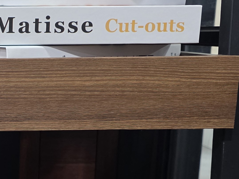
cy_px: 178
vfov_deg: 17.0
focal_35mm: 85
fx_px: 587
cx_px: -52
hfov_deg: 21.3
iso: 400
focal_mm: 6.3
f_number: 1.7
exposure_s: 1/120
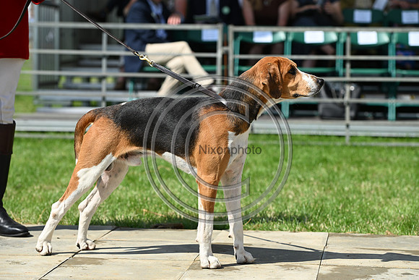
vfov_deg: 11.2
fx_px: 1420
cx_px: 210
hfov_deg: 16.8
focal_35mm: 122
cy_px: 140
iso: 180
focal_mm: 122
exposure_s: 1/1250
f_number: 4.5
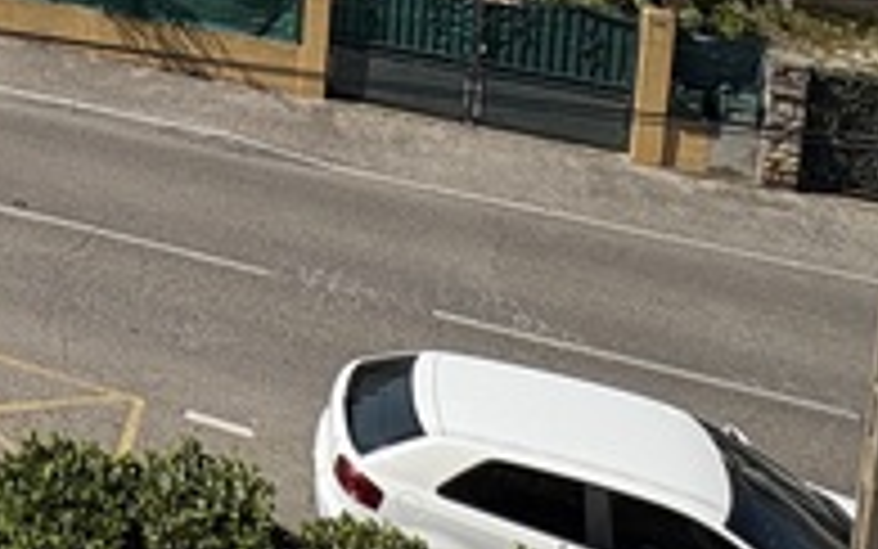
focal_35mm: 61
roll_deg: +1.7
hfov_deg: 25.0
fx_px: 1460
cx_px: -464
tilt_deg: -6.9
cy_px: -374
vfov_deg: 17.9
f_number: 2.2
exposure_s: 1/1789
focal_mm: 2.22
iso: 40
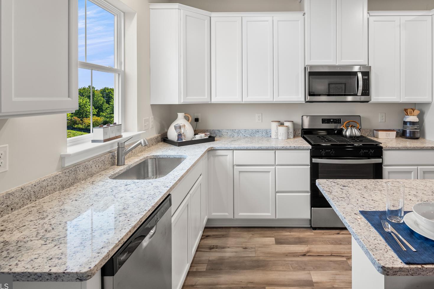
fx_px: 253
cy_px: 94
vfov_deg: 58.0
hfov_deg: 80.6
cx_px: 251
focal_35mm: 21
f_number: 8
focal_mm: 15
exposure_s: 1/3
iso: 400
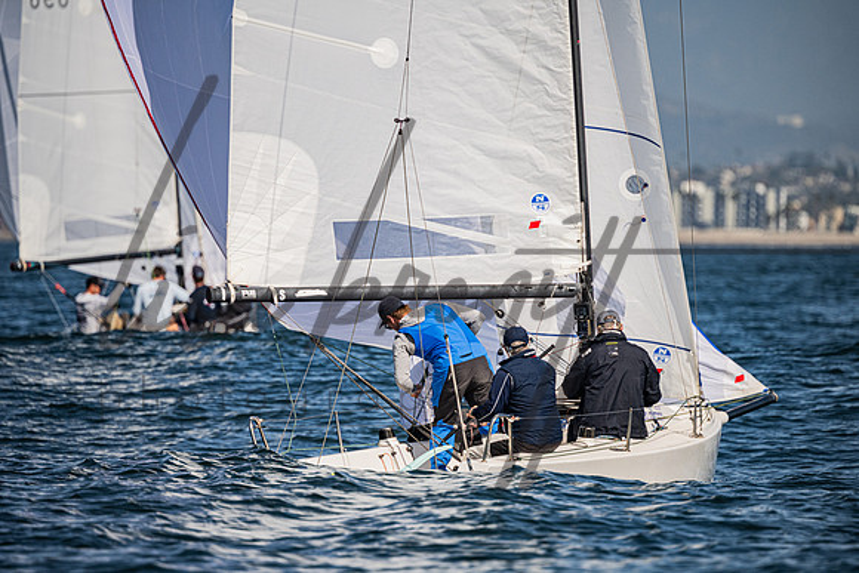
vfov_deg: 3.3
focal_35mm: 415
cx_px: 430
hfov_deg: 5.0
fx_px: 9906
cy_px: 286
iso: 320
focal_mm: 400
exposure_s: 1/3200
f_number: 5.6
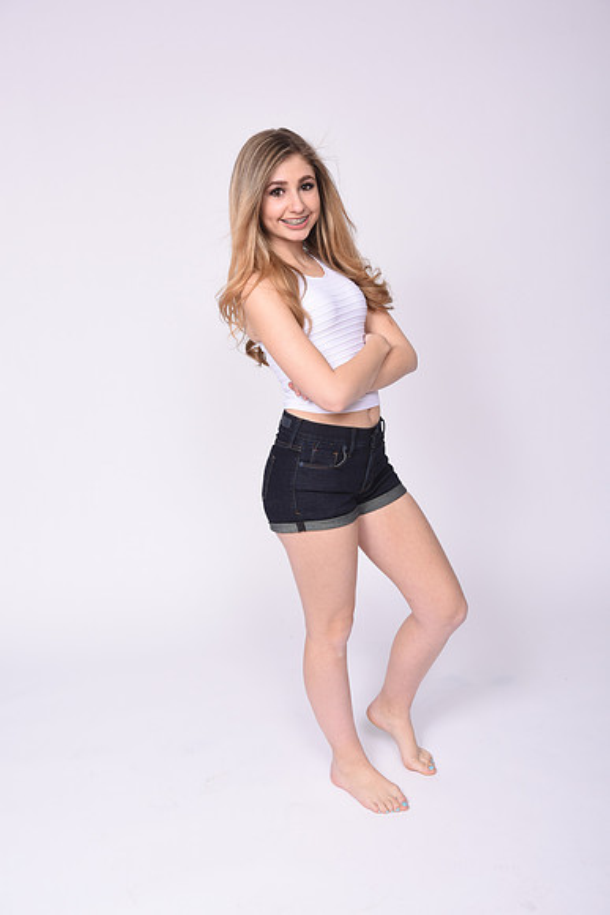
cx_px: 305
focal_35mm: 38
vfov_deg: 50.7
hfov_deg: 35.1
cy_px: 458
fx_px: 965
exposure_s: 1/160
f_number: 11
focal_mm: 38
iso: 250
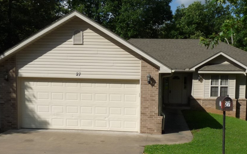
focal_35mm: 47
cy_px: 109
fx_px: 316
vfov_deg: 27.2
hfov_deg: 42.5
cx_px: 140
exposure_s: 1/500
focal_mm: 4.8
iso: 125
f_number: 7.1
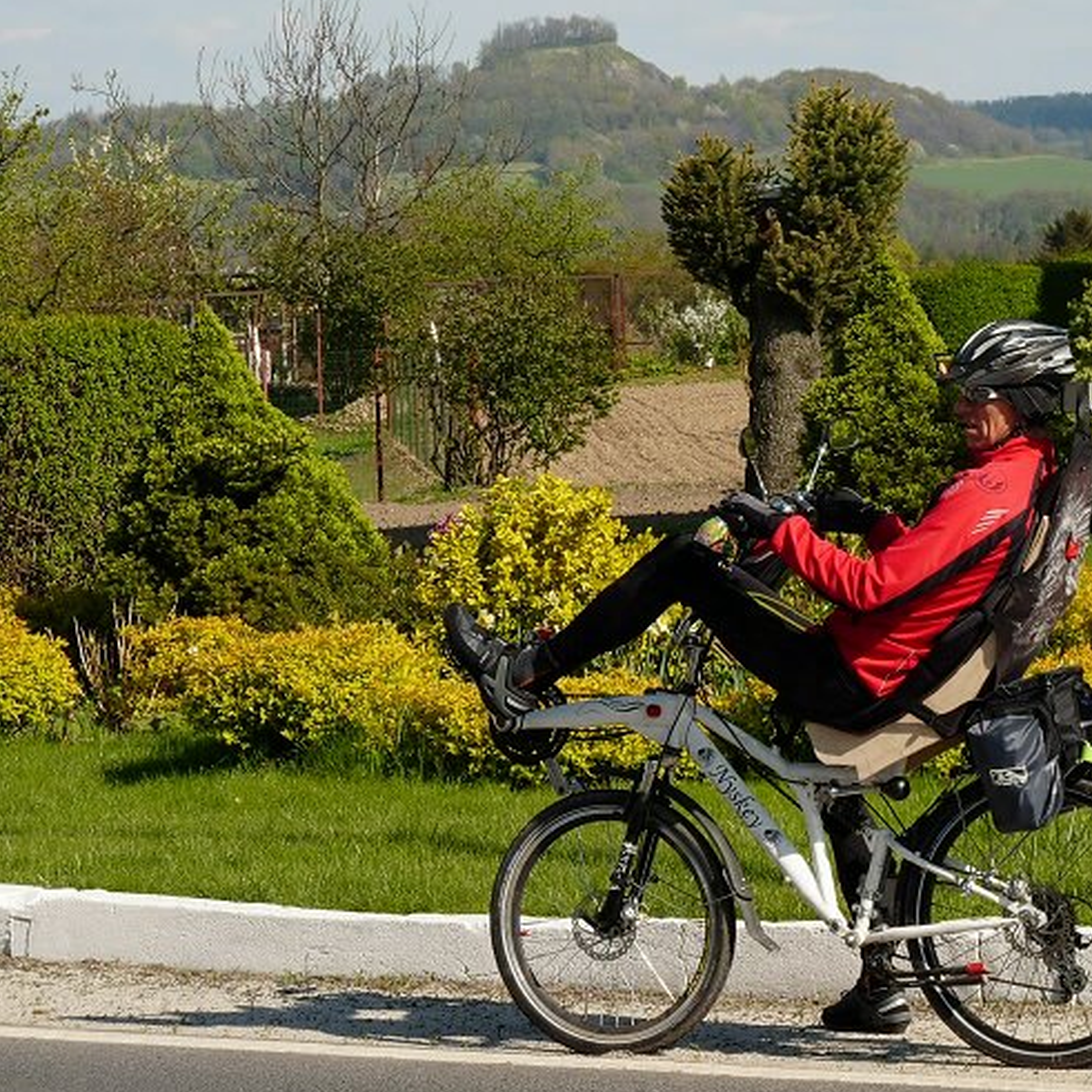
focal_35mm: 174
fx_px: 6210
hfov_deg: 10.0
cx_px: 741
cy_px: 524
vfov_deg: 10.0
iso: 100
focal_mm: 24.5
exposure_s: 1/400
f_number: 5.6
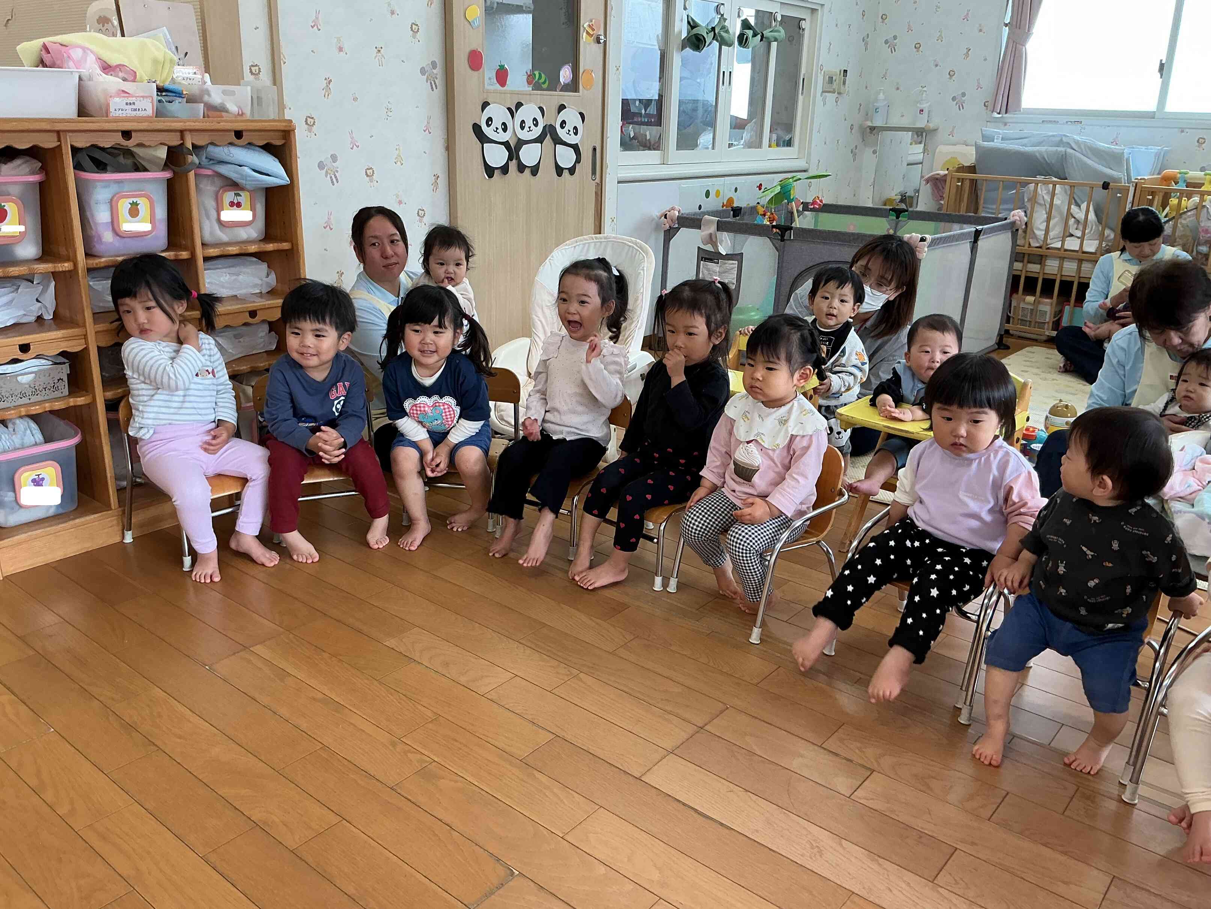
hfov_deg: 61.7
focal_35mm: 29
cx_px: 606
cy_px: 454
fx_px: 1015
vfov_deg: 48.2
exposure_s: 1/60
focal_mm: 3
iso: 40
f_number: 1.8
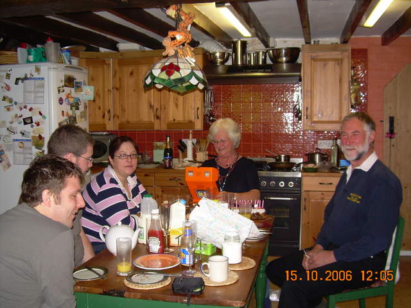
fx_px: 451
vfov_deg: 37.7
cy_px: 154
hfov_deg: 49.0
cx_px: 206
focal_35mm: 38
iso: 130
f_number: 2.8
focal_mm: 6.3
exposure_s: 1/60
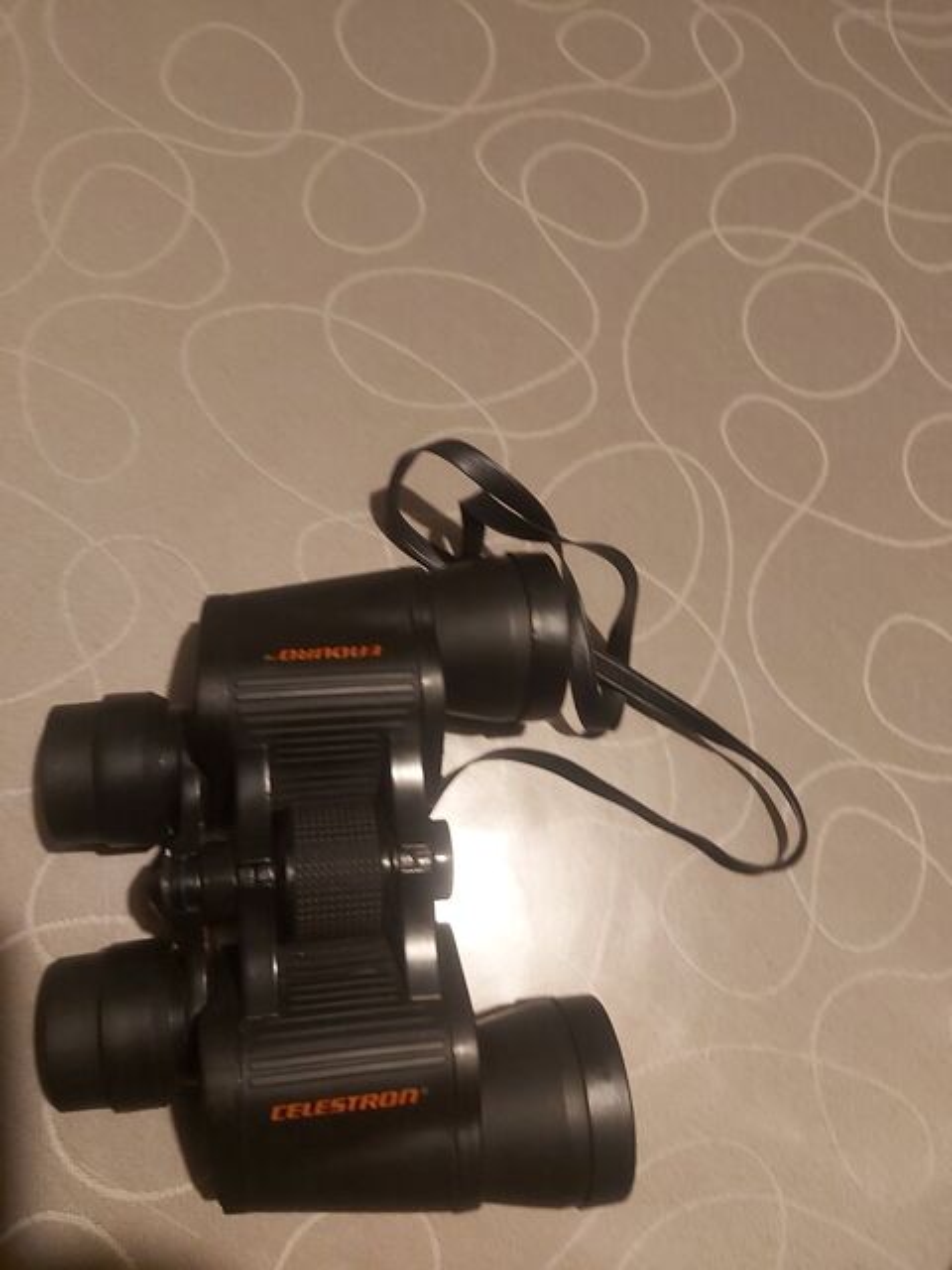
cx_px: 476
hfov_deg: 53.1
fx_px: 953
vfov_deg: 67.3
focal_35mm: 26
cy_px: 635
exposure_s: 1/40
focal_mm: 3.92
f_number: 1.7
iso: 250
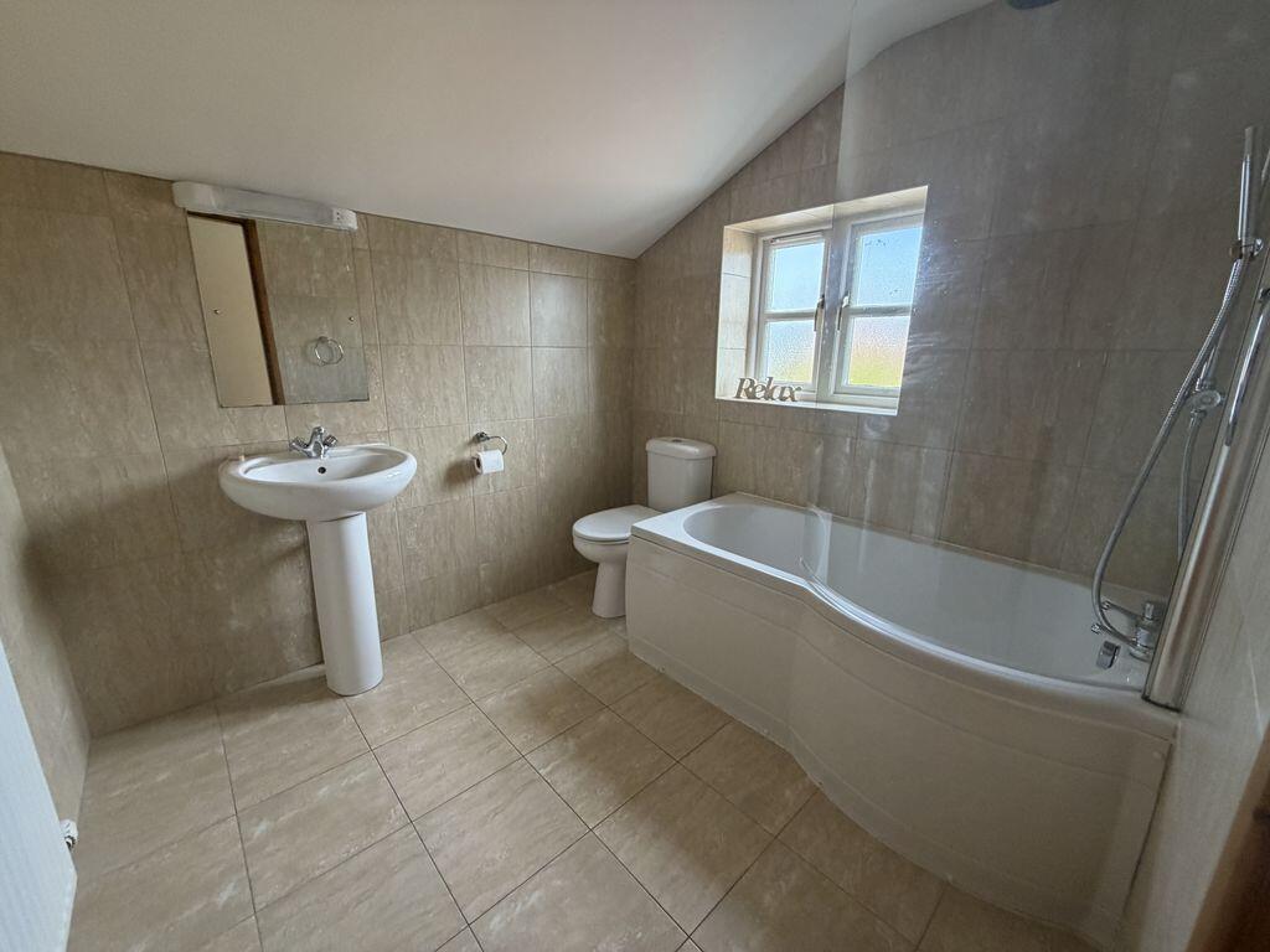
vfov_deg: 85.7
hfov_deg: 102.1
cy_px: 476
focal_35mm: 14
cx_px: 635
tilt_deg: -14.7
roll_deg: -0.2
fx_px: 514
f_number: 2.2
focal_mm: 2.22
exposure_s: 1/121
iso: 320
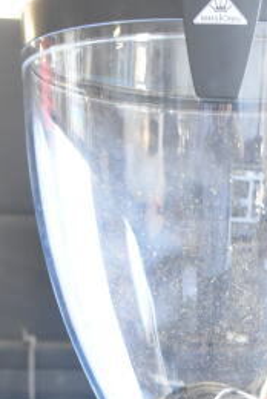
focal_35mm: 116
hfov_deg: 11.8
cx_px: 209
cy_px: 603
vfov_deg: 16.1
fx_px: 1287
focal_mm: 22
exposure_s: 1/100
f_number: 5
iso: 1600
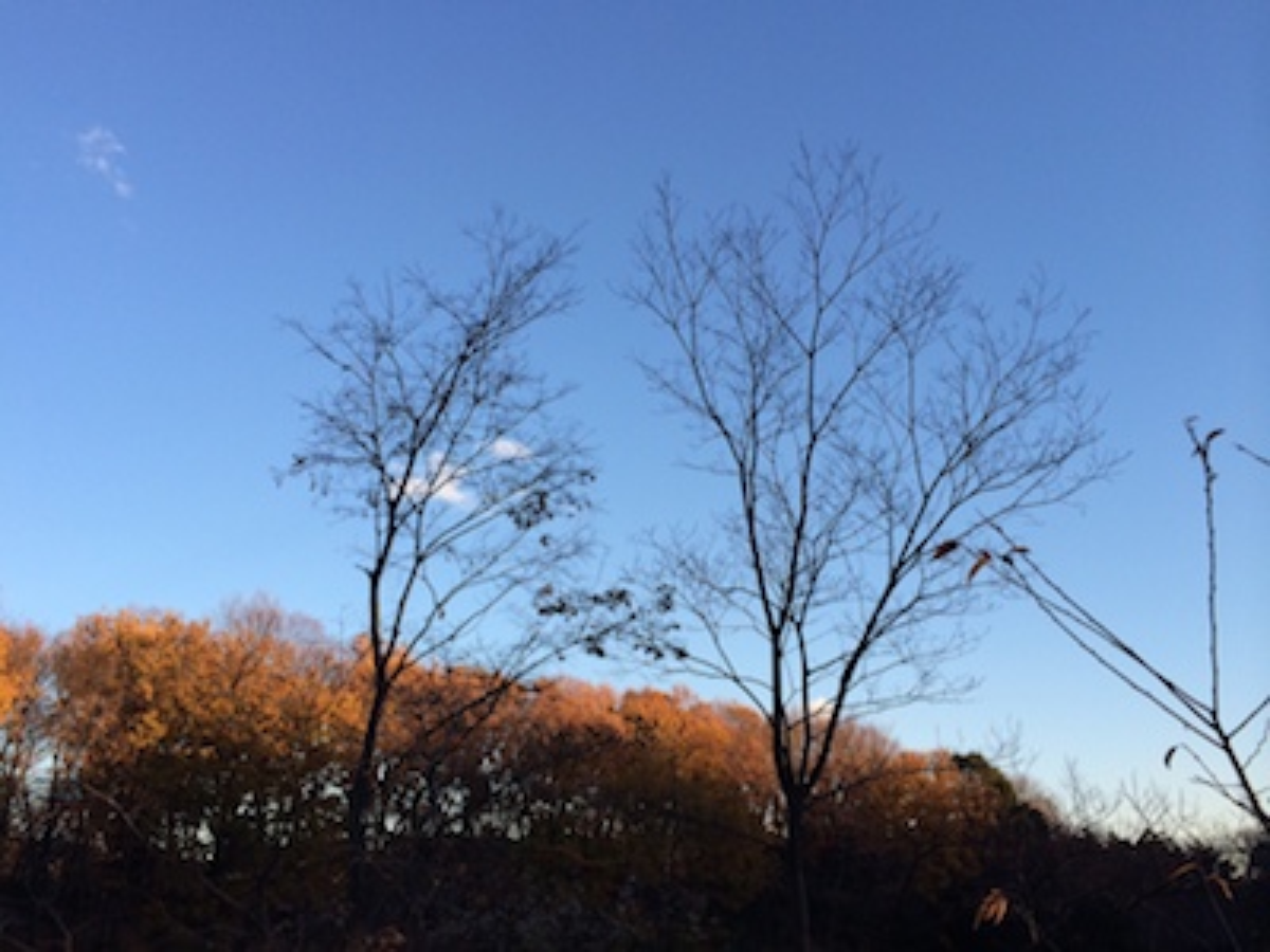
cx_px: 635
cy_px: 476
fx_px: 1101
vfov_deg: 46.8
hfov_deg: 60.0
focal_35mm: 30
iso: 32
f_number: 2.2
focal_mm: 4.12
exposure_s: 1/707
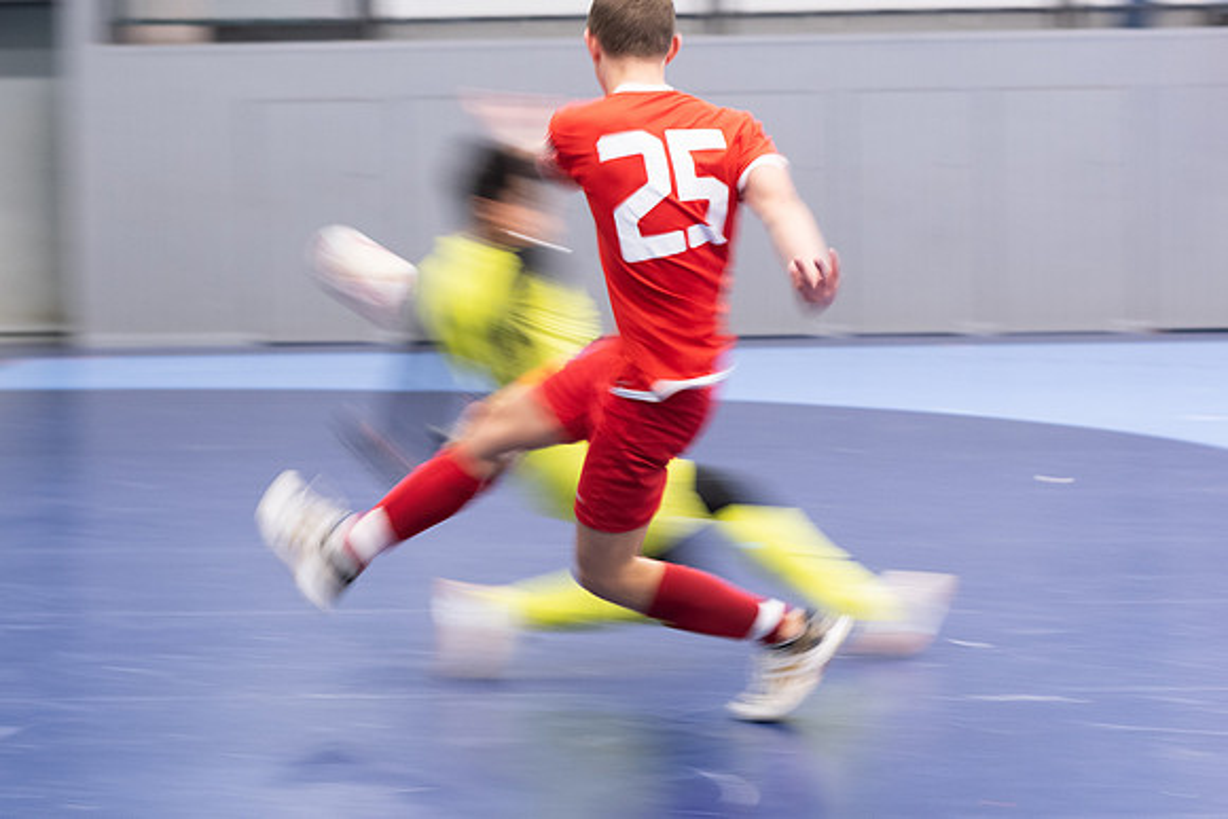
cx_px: 614
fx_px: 3678
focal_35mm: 108
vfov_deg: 12.7
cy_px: 410
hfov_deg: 19.0
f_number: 4
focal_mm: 70
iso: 1100
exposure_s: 1/30
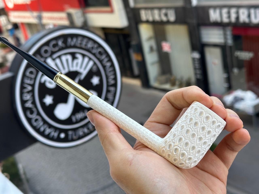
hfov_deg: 39.7
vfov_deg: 30.3
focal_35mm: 48
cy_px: 97
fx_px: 359
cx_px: 130
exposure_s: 1/180
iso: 50
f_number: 1.78
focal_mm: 6.86
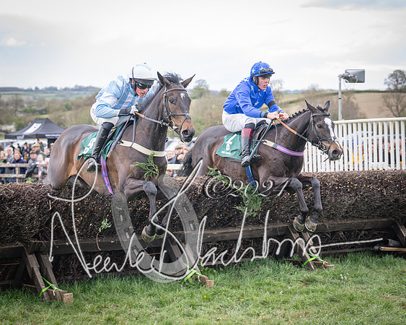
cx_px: 204
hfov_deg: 20.5
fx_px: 1122
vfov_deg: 16.5
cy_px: 164
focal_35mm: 93
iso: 500
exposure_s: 1/800
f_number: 4
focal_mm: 70
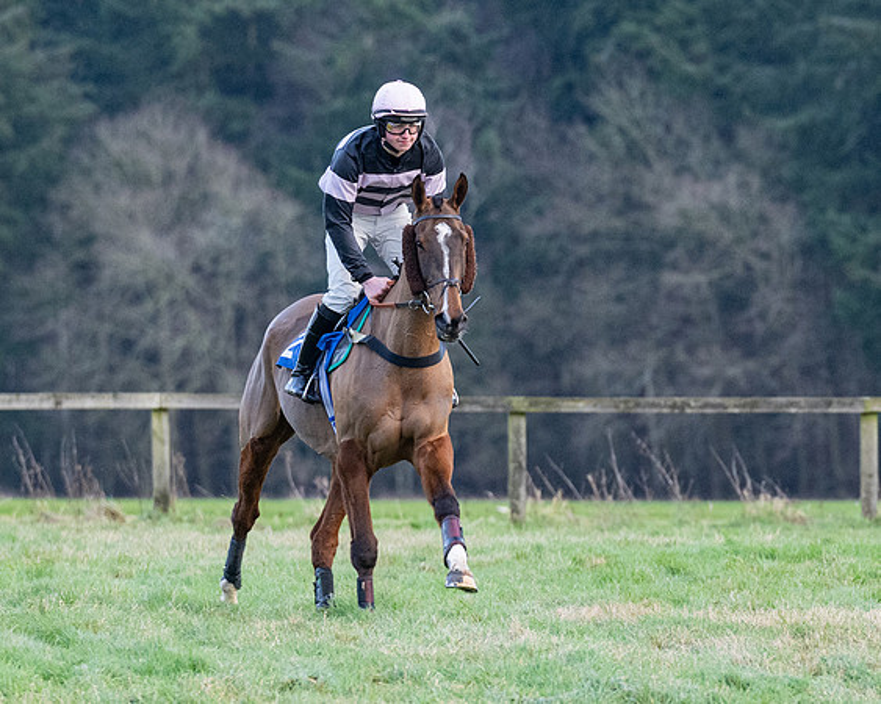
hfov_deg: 3.9
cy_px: 350
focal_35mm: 497
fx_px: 12948
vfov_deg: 3.1
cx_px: 517
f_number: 4
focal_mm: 200
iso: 1250
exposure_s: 1/500
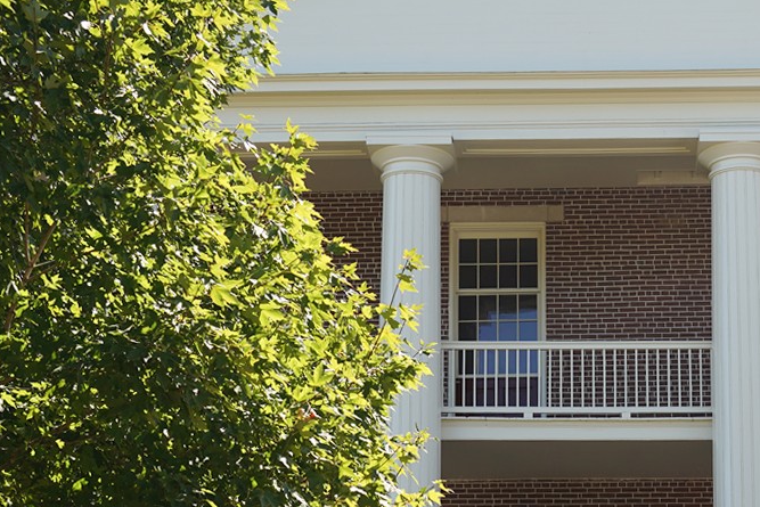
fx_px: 1837
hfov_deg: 23.2
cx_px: 563
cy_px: 502
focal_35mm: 87
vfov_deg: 15.4
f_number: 4.5
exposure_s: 1/100
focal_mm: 29
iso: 100
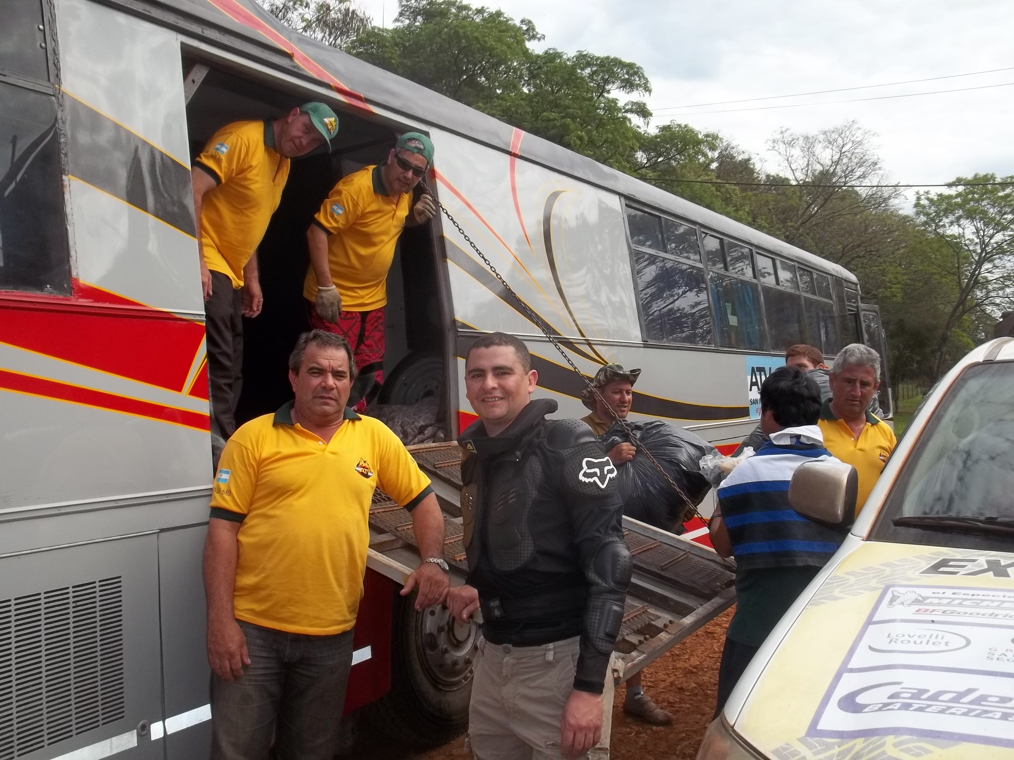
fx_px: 967
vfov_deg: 42.9
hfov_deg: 55.4
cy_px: 380
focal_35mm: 33
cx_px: 507
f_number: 3.3
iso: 64
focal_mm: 5.9
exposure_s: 1/500
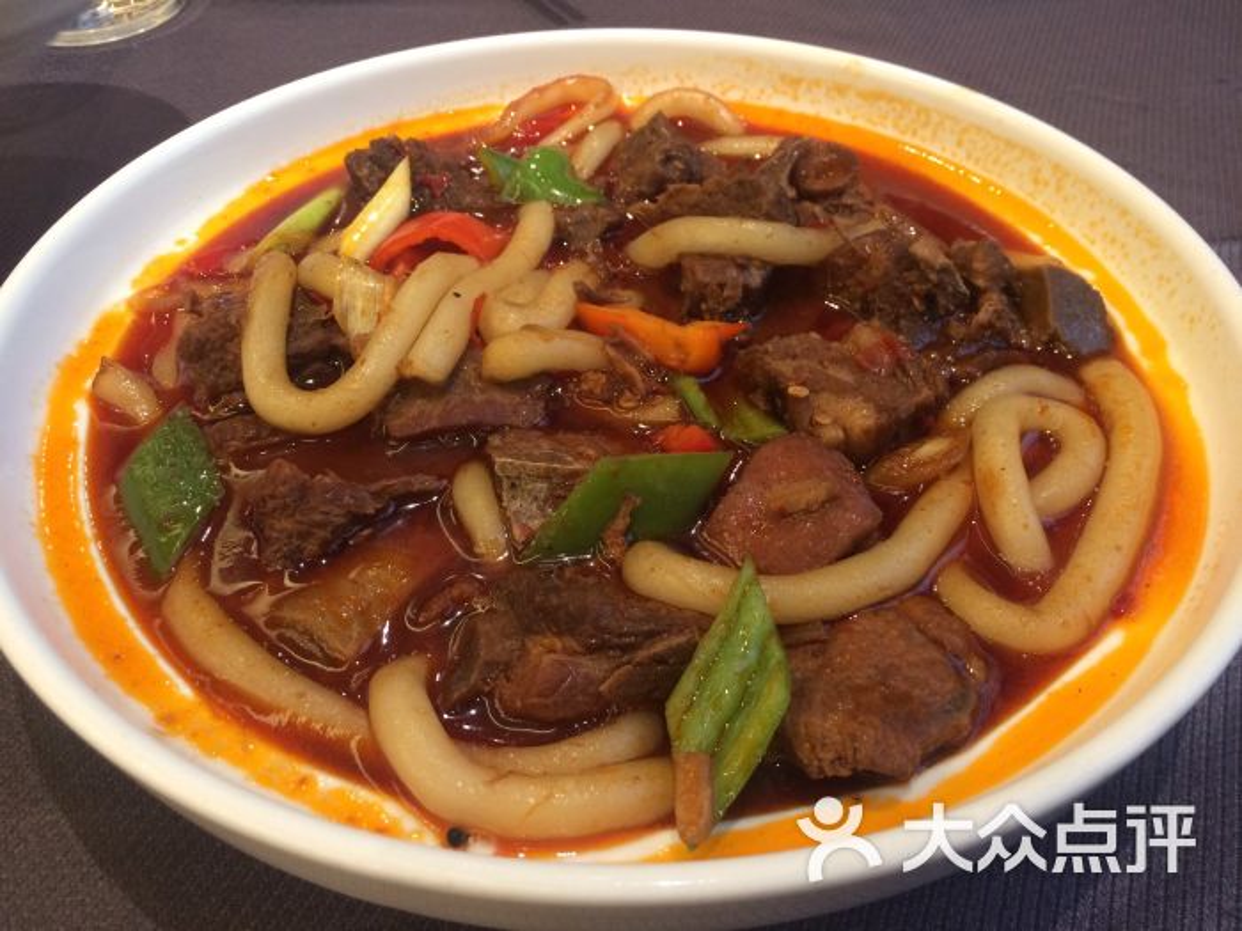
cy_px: 466
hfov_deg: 61.7
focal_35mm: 29
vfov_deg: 48.2
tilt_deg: -46.6
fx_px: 1041
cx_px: 621
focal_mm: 4.15
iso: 160
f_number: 2.2
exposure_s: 1/33
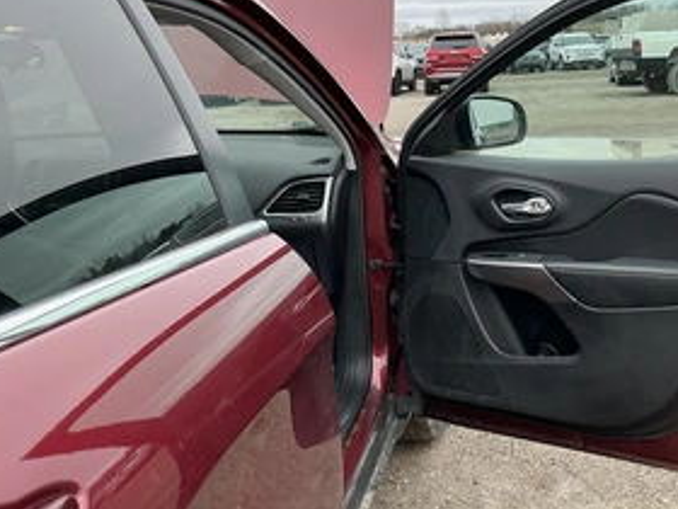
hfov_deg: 46.3
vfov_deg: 35.9
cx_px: 431
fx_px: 783
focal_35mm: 40
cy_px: 213
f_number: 1.8
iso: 20
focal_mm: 3
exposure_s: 1/219
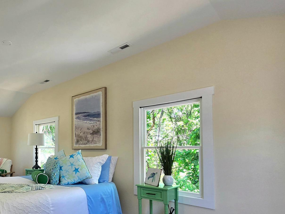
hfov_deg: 67.0
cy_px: 143
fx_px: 181
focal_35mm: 22
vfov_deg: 59.7
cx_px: 45
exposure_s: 1/120
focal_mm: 2.2
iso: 100
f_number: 2.2
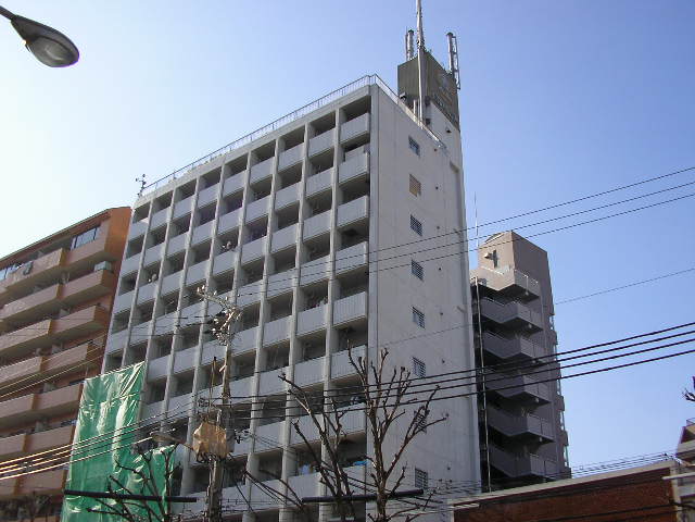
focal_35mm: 38
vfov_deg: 37.7
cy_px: 261
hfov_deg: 49.0
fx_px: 763
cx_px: 348
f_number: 4.1
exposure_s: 1/550
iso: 71
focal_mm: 5.8
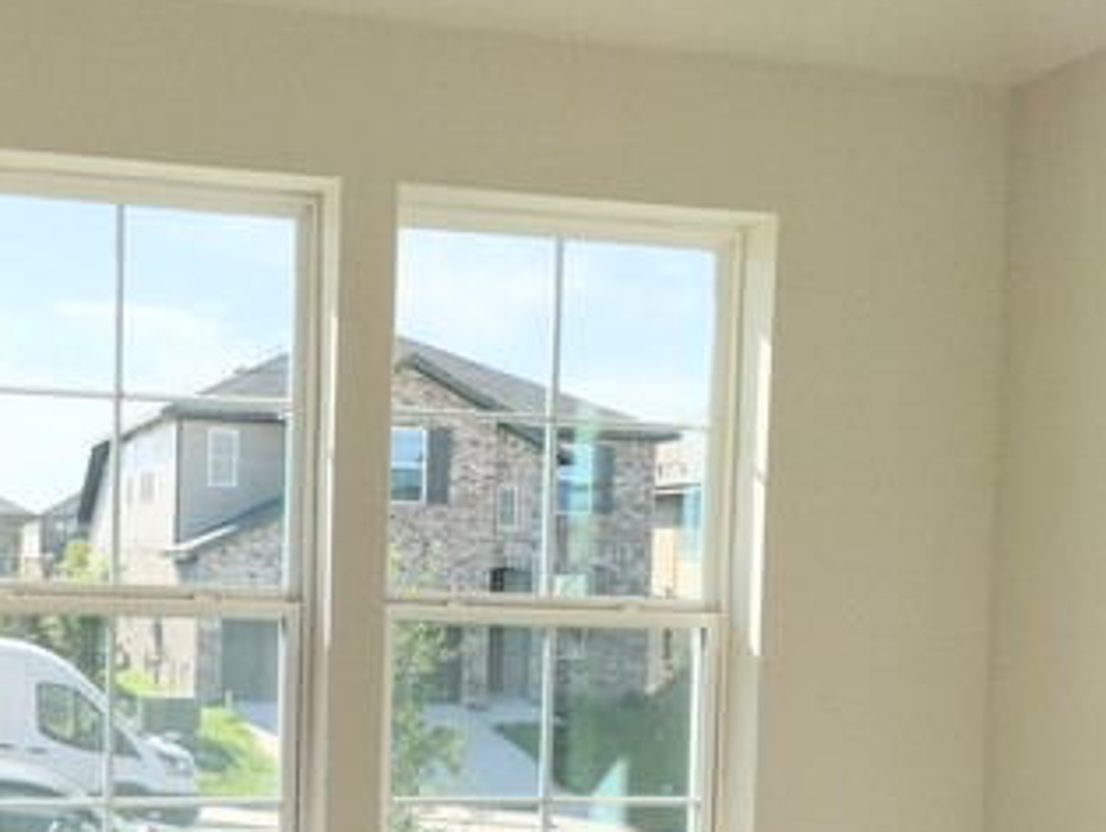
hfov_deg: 34.2
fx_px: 1759
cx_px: 278
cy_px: 599
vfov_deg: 26.3
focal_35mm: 55
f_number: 1.7
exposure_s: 1/1442
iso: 100
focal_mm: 4.71
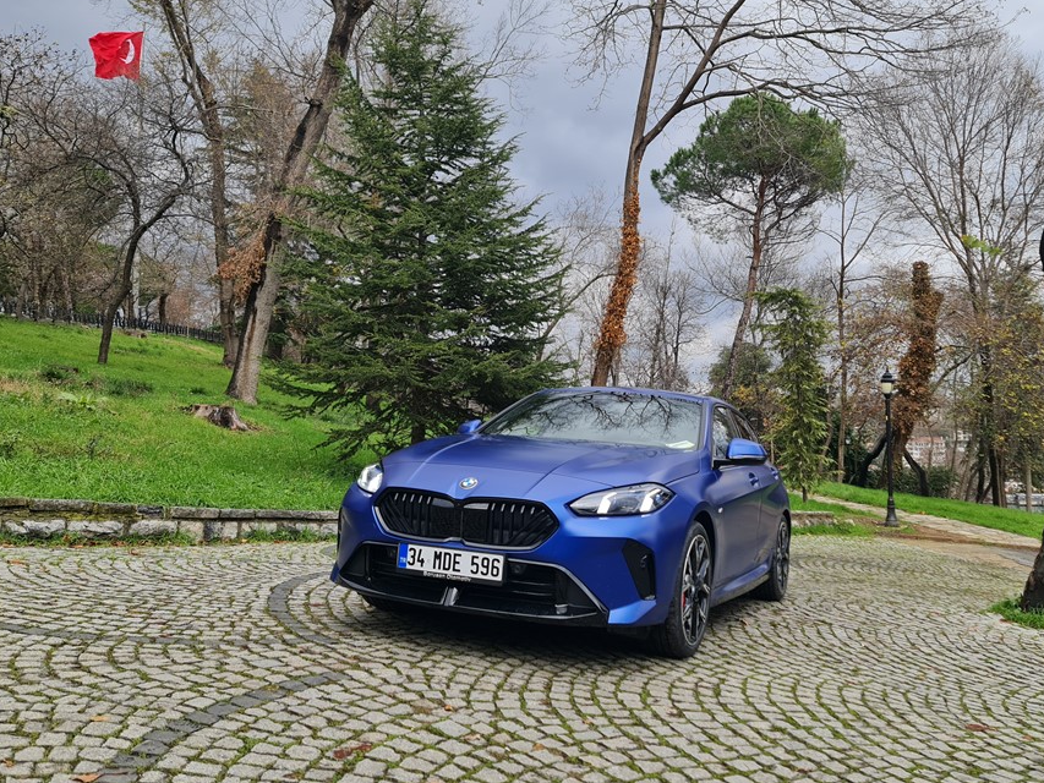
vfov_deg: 46.7
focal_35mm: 30
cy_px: 333
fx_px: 905
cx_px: 587
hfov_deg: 59.8
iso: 50
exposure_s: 1/233
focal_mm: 7
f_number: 1.8
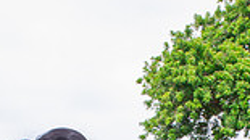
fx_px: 623
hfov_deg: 22.6
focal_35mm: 94
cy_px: 278
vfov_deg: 11.6
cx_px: 161
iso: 400
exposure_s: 1/250
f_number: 7.1
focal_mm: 24
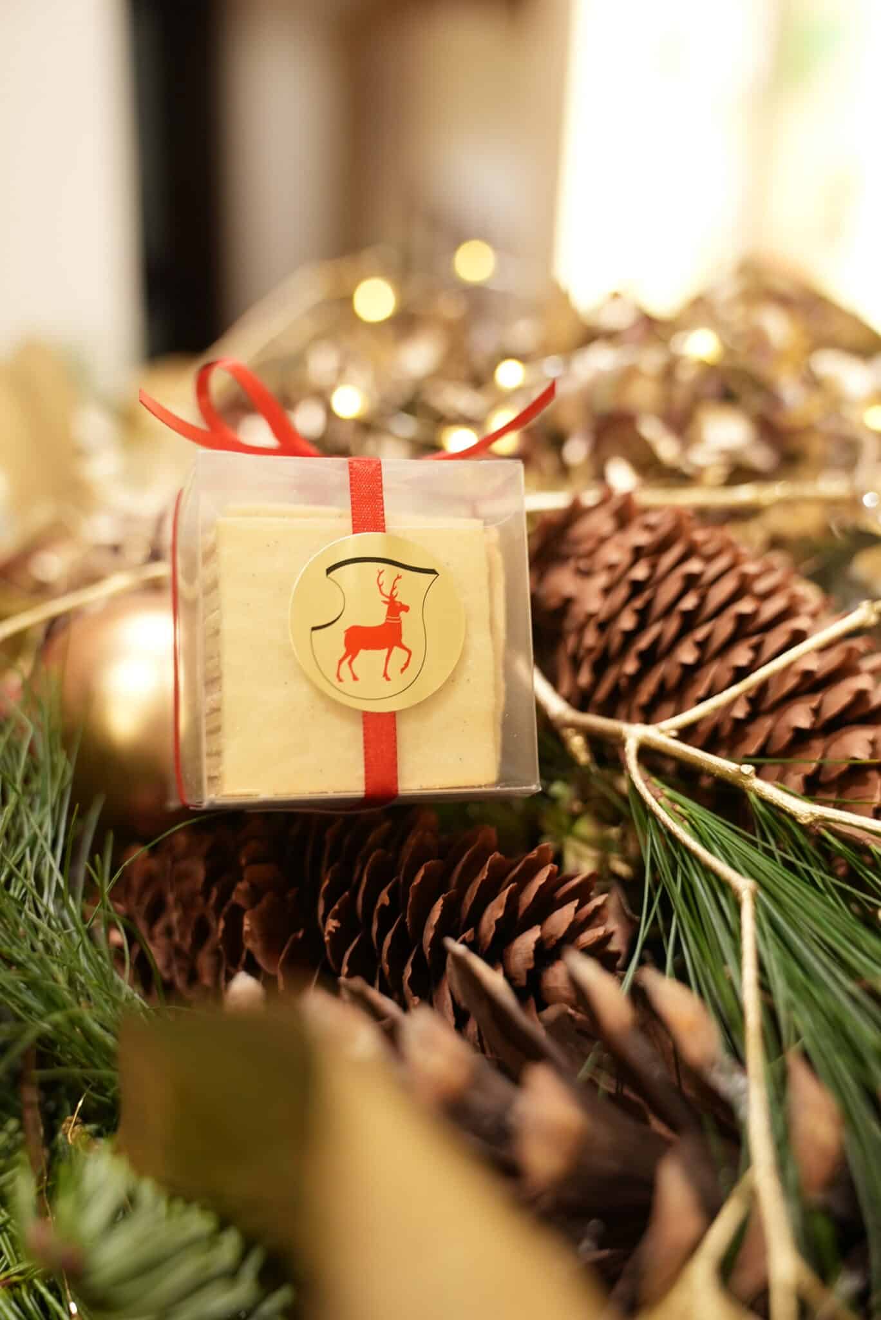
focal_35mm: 36
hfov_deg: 36.9
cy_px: 660
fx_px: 1320
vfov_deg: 53.1
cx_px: 440
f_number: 2.8
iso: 640
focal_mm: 36
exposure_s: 1/40
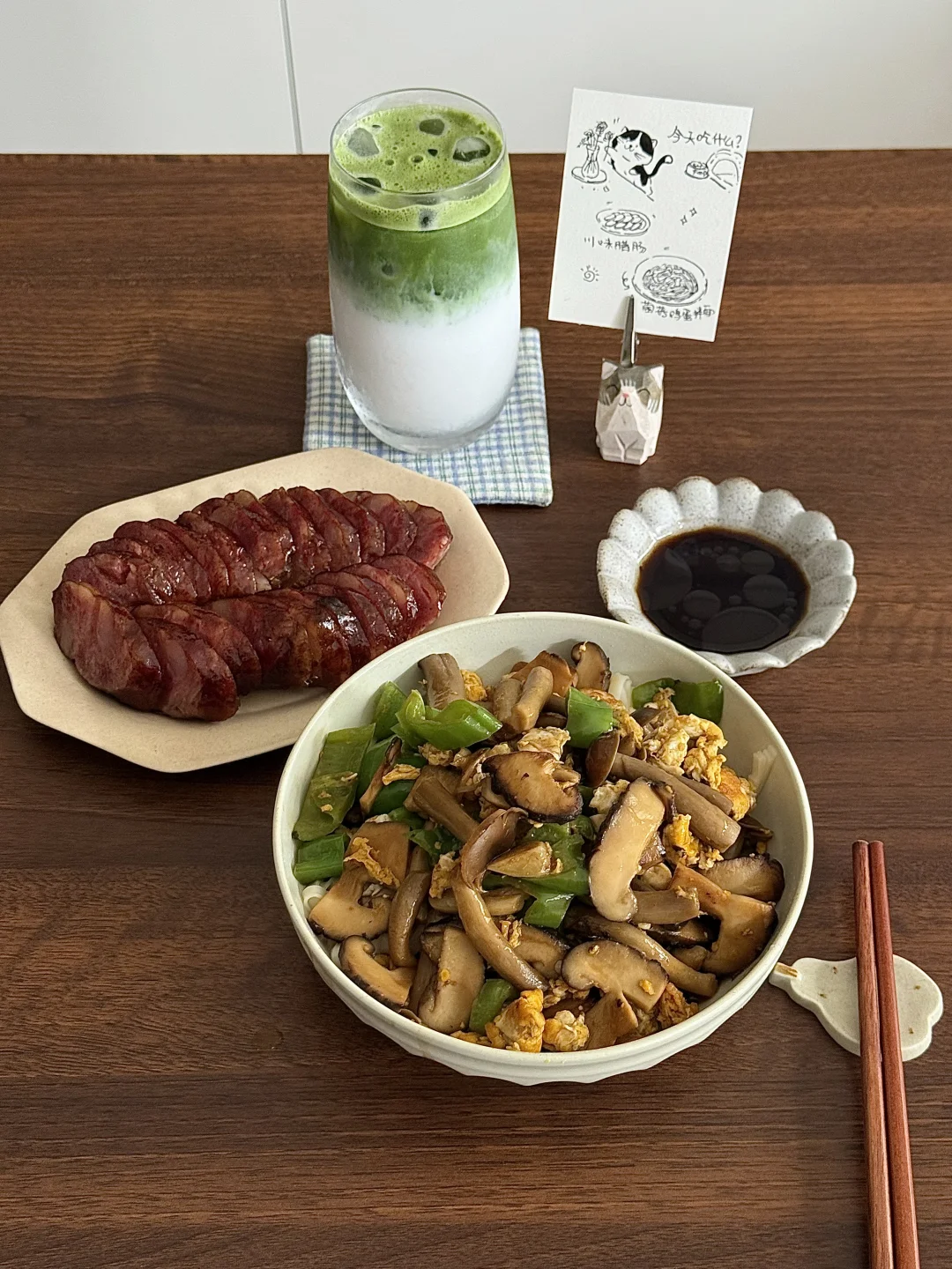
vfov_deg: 39.7
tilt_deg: -49.9
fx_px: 1760
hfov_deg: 30.3
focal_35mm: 48
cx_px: 476
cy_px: 634
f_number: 1.78
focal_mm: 6.76
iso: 250
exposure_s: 1/42
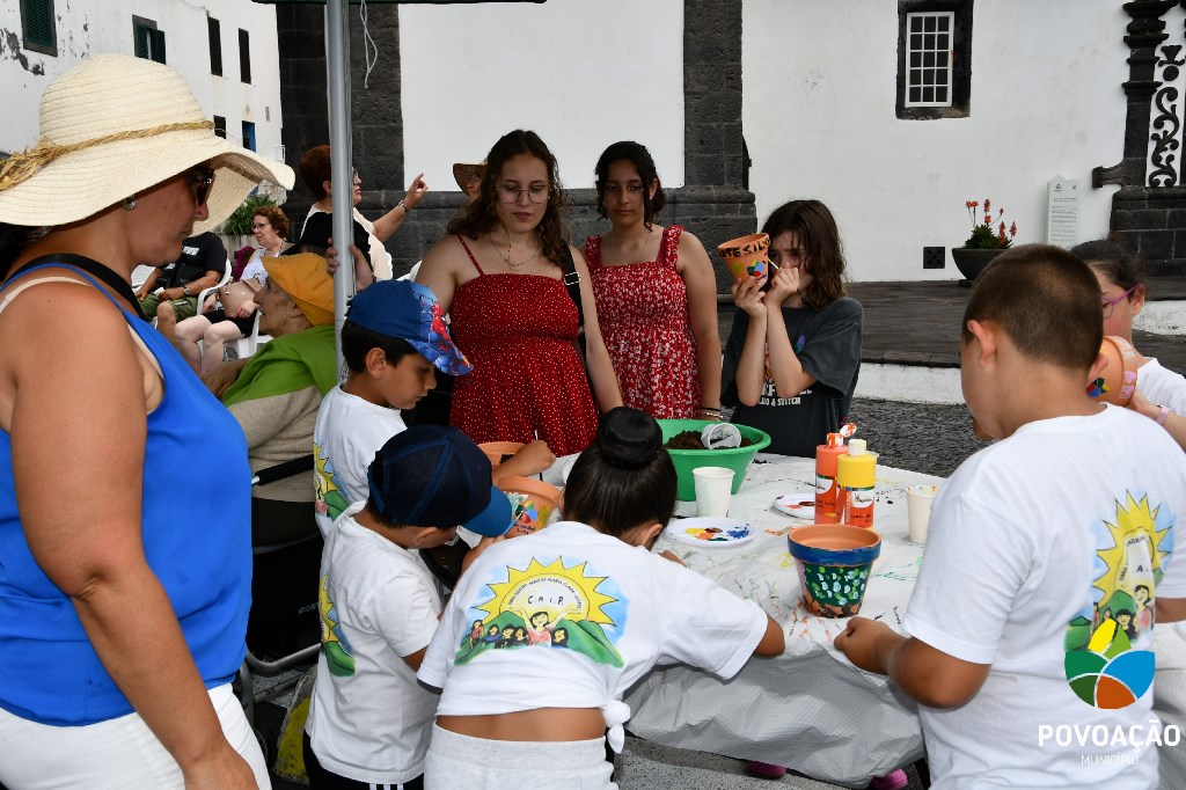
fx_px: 1284
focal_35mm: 39
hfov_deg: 49.6
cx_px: 593
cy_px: 395
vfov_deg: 34.2
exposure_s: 1/250
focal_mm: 26
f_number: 10
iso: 100
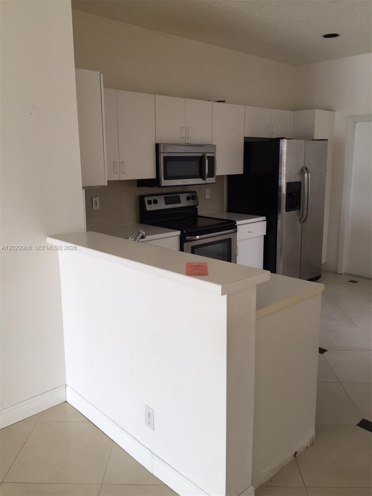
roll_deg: +1.4
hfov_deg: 48.2
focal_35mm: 29
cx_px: 186
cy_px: 248
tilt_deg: -10.7
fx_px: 416
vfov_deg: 61.7
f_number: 2.2
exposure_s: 1/60
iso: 32
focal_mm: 4.15
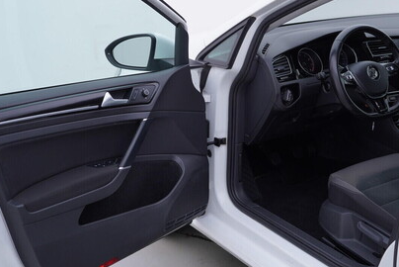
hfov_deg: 40.3
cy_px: 117
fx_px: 543
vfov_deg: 27.5
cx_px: 210
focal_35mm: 49
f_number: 3.5
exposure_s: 1/60
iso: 125
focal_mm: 24
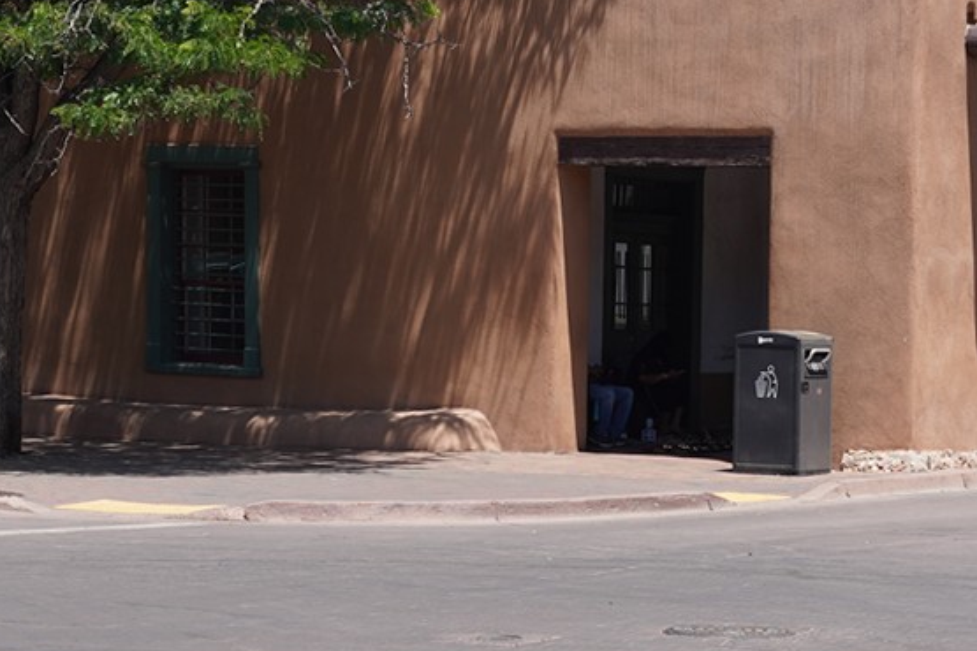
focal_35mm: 119
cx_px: 625
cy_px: 239
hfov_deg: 17.2
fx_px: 3229
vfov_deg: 11.5
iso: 100
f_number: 11
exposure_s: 1/100
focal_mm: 33
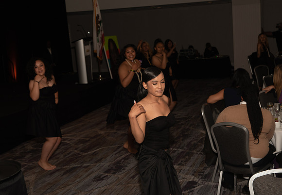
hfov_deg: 30.6
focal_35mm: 65
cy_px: 106
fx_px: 516
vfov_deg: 21.5
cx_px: 149
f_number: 8
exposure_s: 1/60
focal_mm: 58
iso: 320
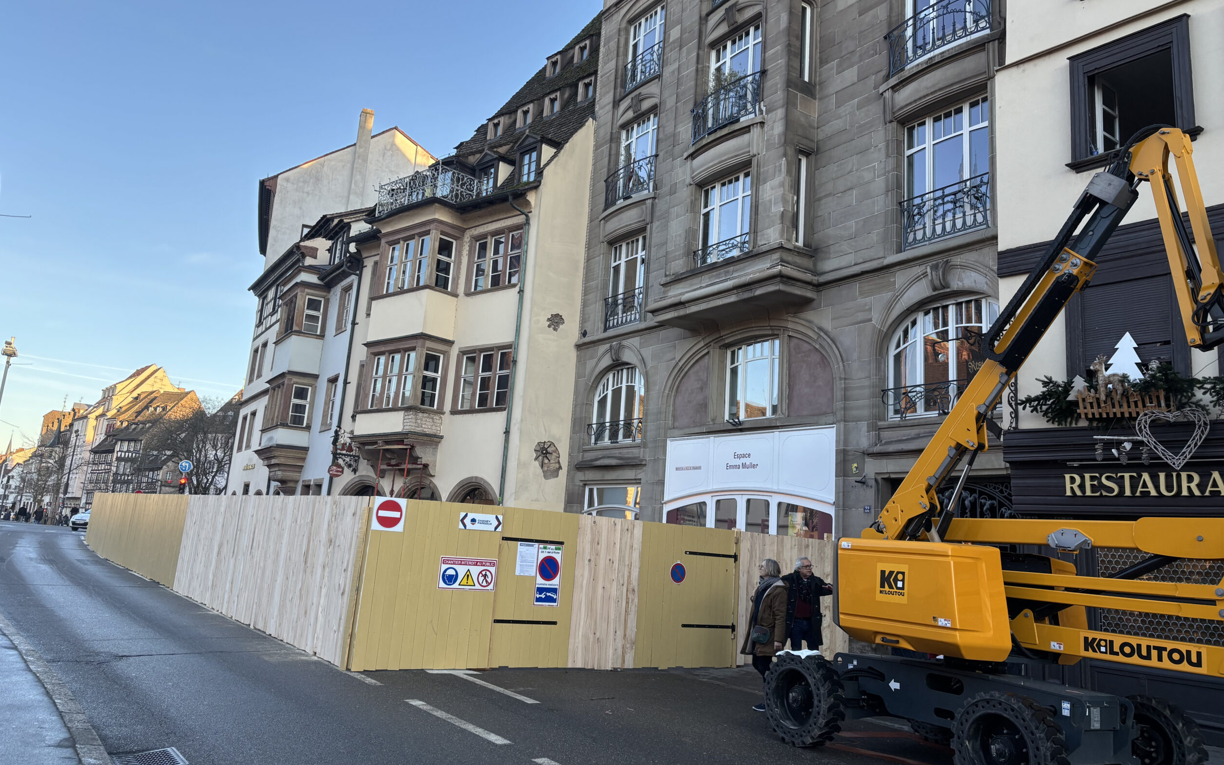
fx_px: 934
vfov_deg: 44.5
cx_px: 603
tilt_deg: +13.7
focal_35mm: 28
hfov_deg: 66.5
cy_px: 342
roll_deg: -5.3
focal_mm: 5.96
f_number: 1.6
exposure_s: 1/370
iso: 50
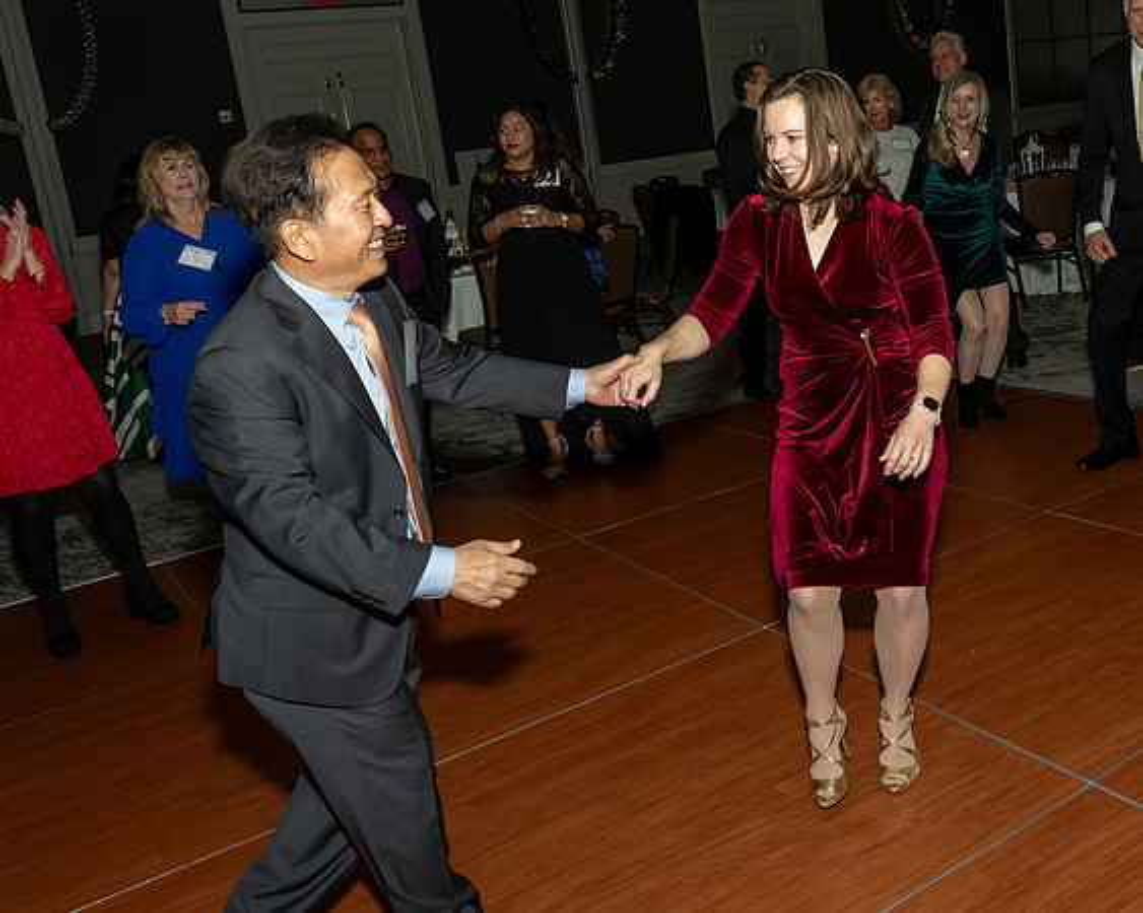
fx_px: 1142
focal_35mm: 34
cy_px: 366
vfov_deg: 43.4
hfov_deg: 51.6
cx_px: 809
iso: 1000
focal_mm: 17
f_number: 8
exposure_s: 1/250
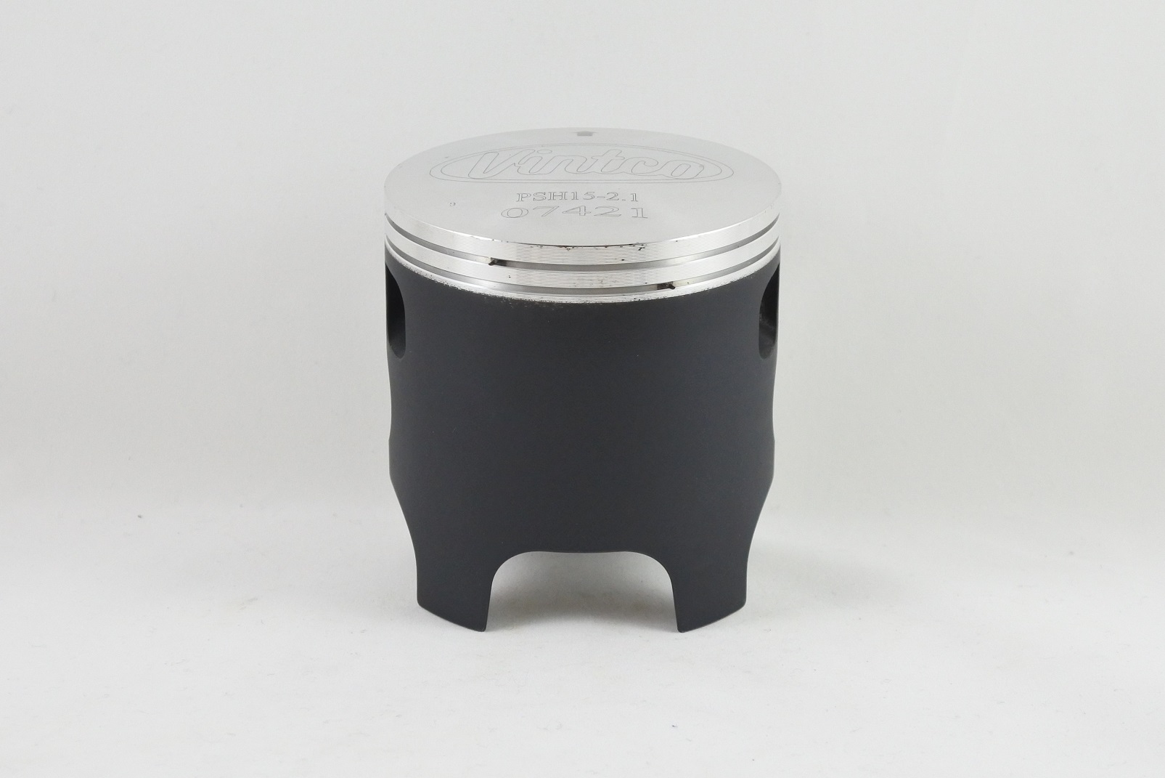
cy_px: 389
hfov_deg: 36.2
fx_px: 1780
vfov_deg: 24.6
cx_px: 582
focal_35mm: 55
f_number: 4.8
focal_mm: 20.6
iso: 640
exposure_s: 1/125
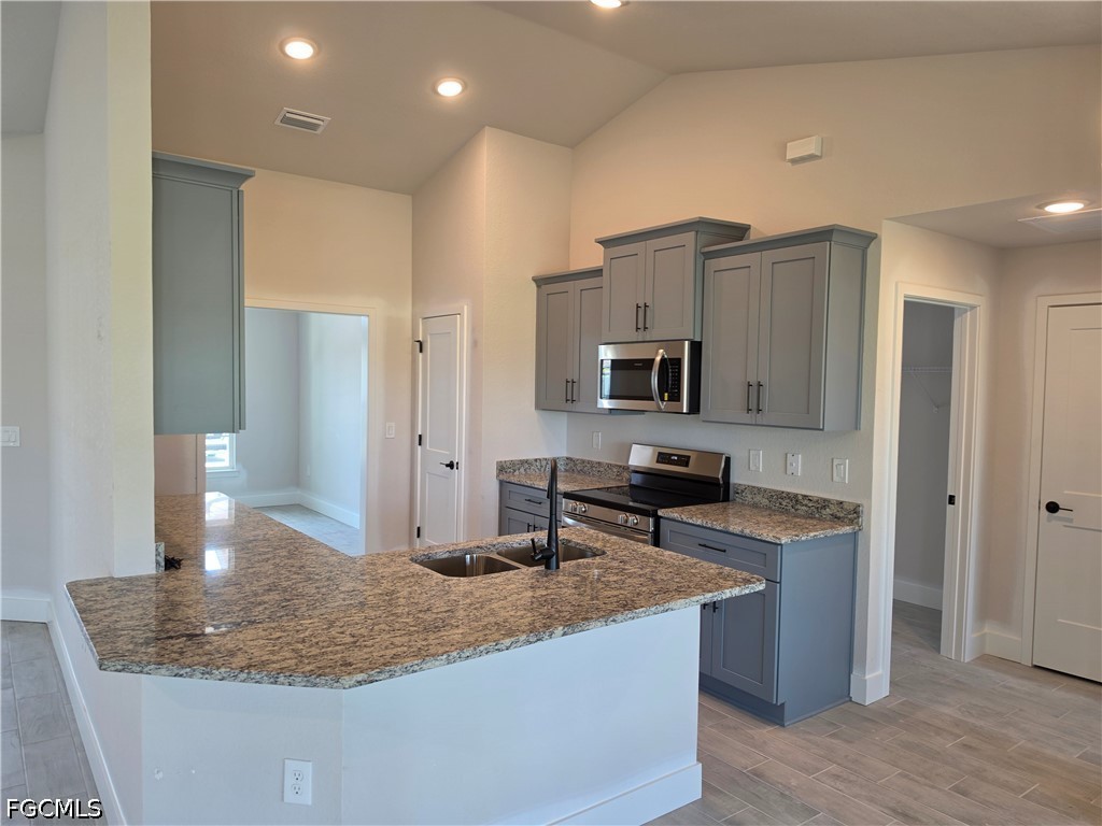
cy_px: 413
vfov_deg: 58.9
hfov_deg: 73.9
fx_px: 732
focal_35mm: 23
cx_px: 551
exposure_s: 1/120
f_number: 1.4
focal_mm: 6.5
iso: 64
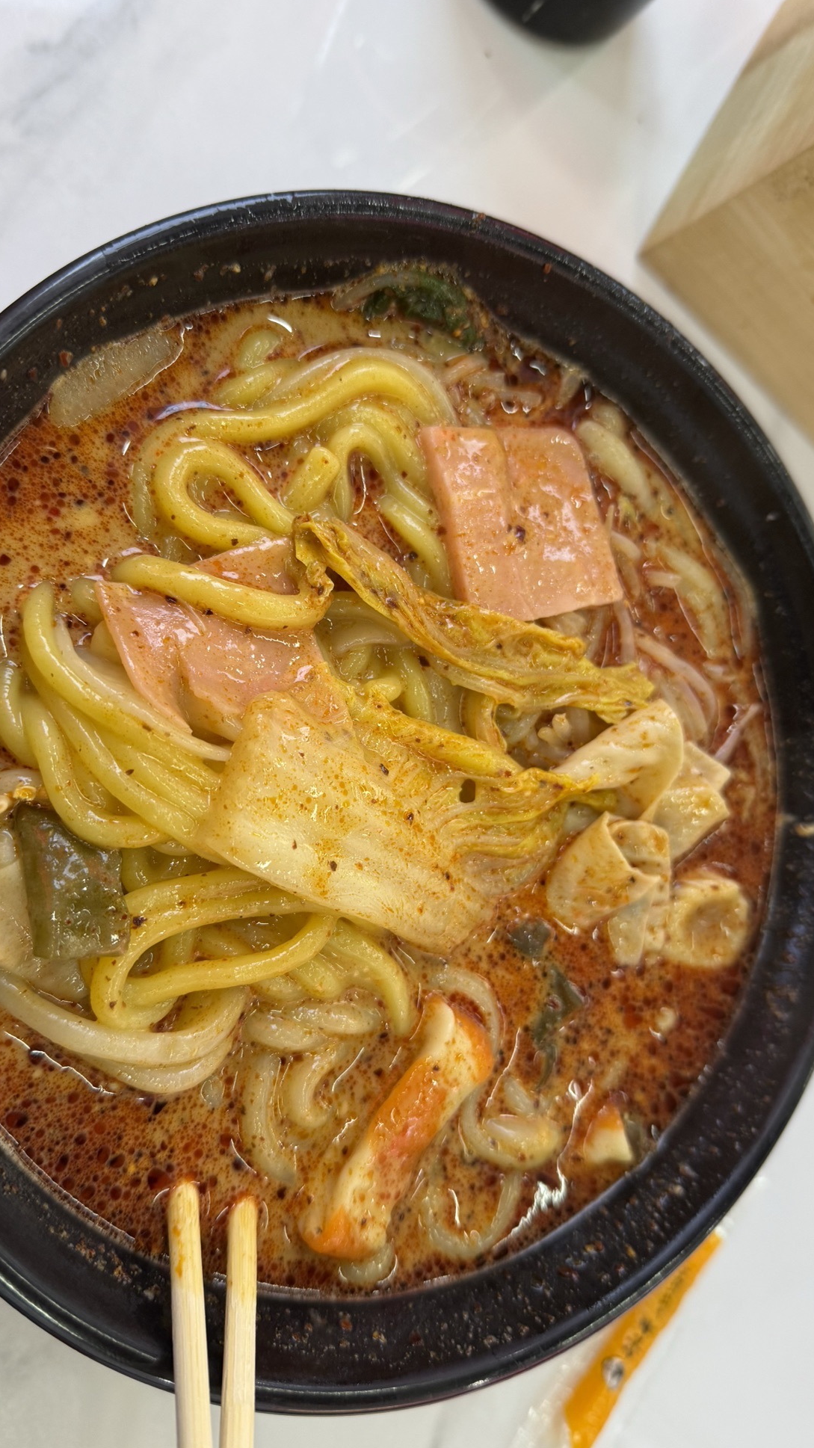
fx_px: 1036
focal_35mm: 27
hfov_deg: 42.8
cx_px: 371
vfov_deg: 69.9
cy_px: 733
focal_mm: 6.76
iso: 160
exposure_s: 1/100
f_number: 1.78
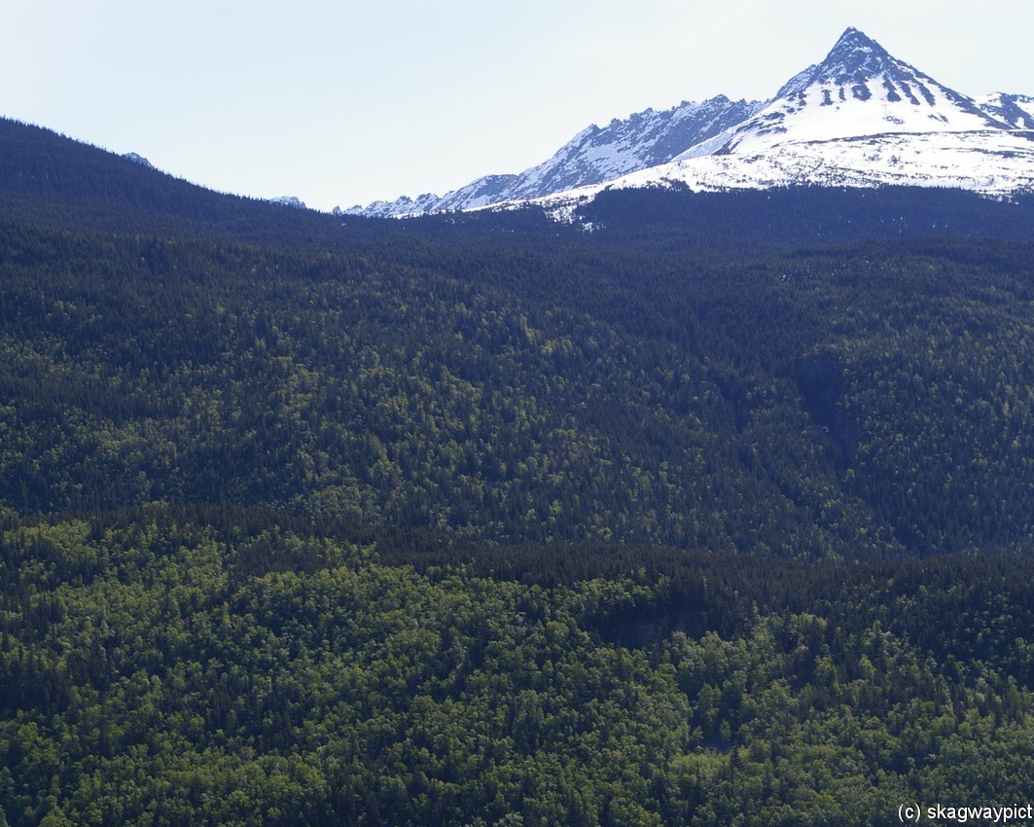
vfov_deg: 20.8
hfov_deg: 25.9
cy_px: 415
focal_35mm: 74
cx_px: 485
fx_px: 2251
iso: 200
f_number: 11
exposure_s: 1/250
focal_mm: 43
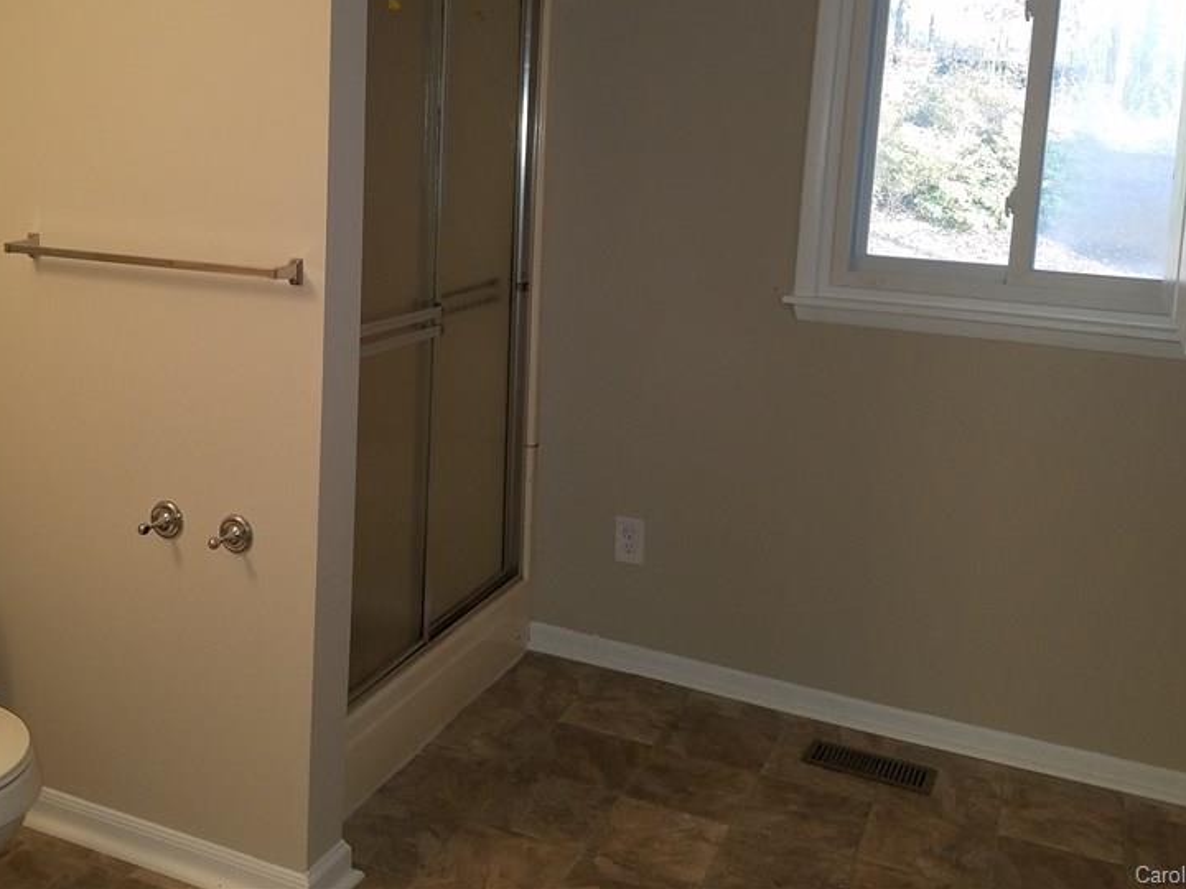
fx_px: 1268
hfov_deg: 49.9
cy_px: 258
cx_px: 481
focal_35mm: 37
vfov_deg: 38.0
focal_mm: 4.2
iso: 80
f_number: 1.7
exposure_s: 1/30
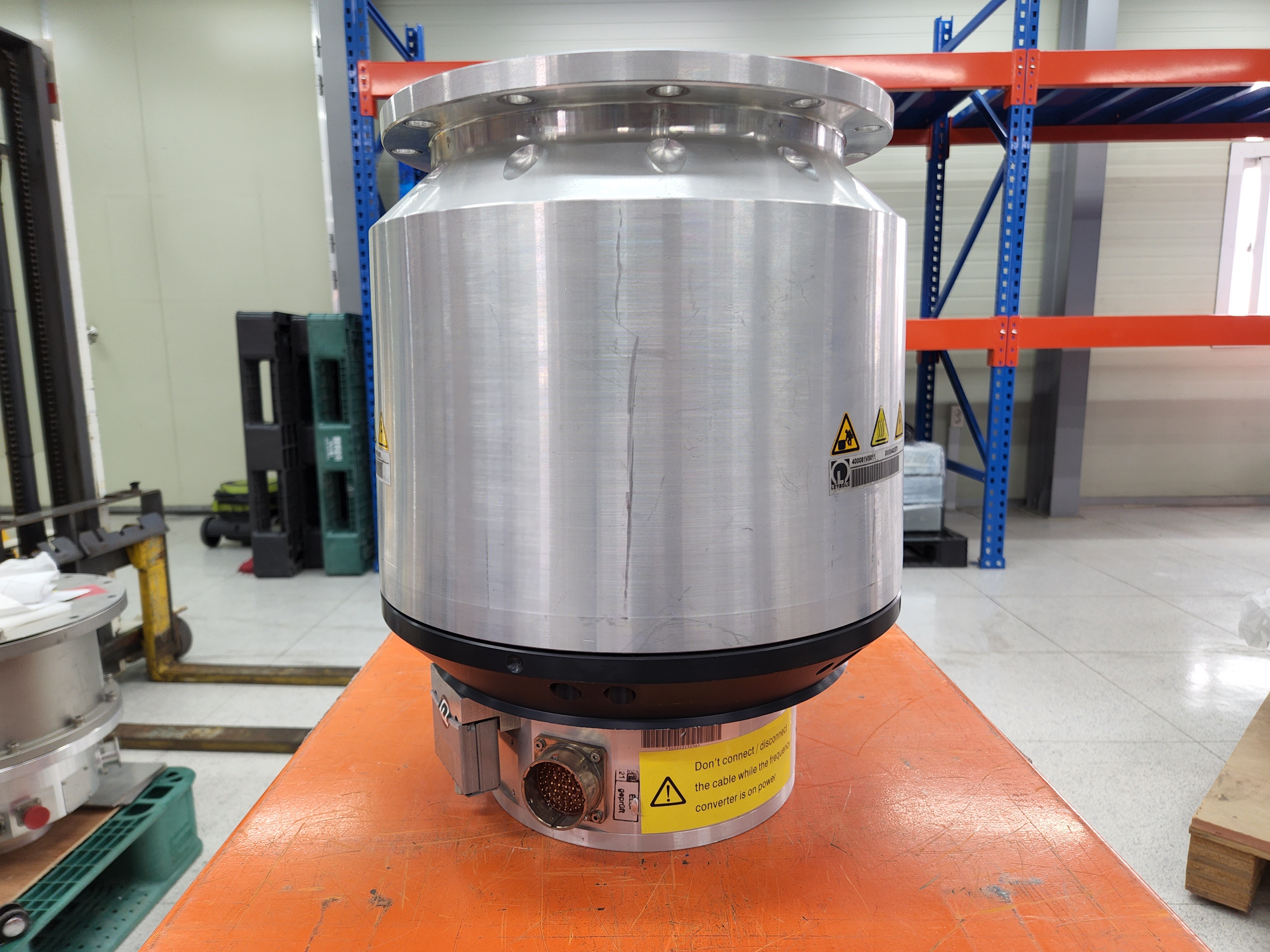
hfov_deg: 73.9
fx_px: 844
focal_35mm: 23
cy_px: 476
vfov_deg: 58.9
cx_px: 635
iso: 125
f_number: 1.8
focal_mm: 5.4
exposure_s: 1/120
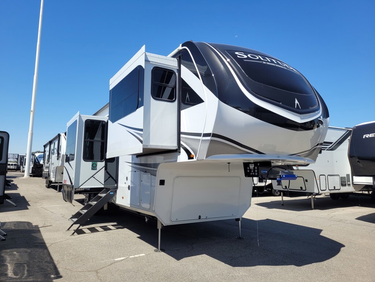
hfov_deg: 67.3
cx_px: 188
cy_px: 141
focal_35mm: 26
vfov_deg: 53.1
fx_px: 282
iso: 40
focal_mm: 5.4
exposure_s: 1/2060
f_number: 1.8
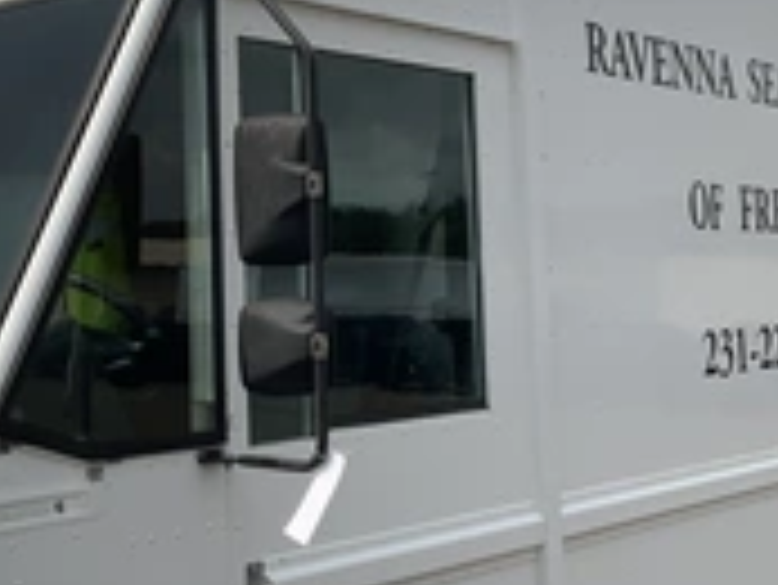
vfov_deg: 21.8
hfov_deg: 28.6
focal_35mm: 67
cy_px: 176
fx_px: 1507
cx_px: 207
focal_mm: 3
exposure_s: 1/2959
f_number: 1.8
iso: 25
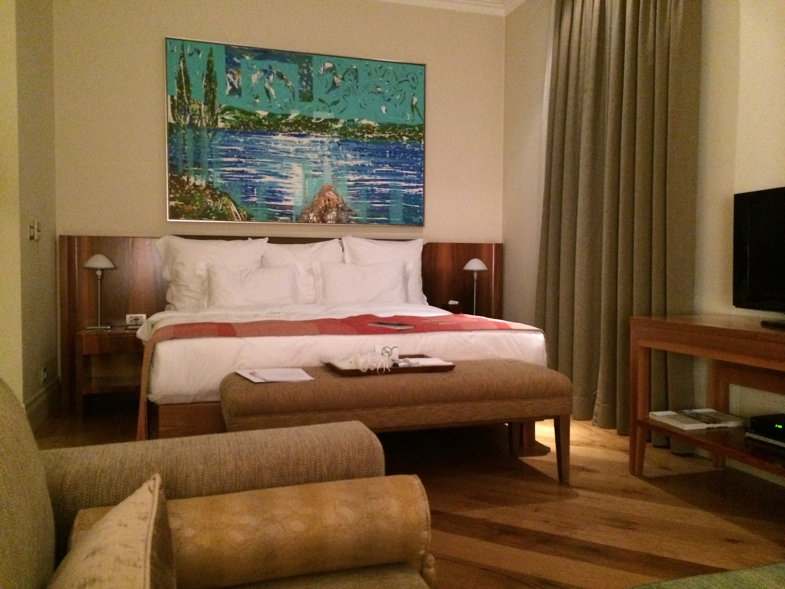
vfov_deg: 46.8
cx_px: 392
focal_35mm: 30
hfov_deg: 60.0
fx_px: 680
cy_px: 294
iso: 500
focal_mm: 4.12
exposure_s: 1/15
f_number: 2.2
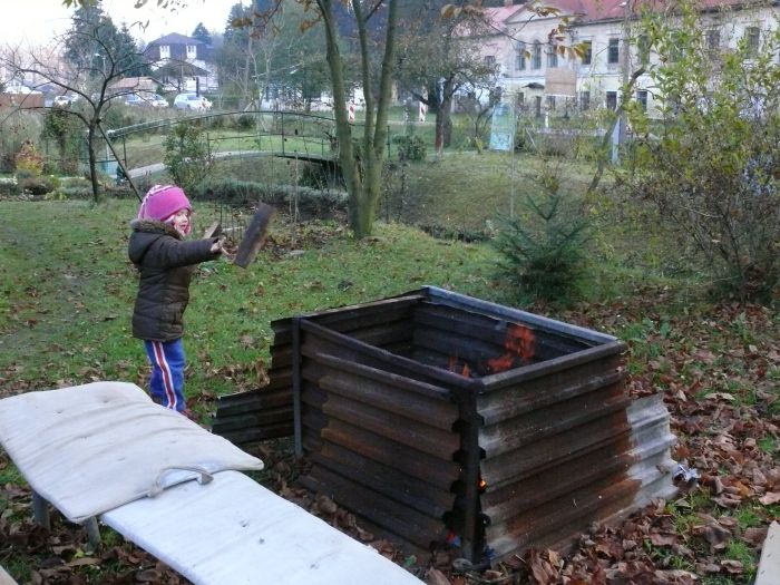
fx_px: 789
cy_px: 292
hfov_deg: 52.6
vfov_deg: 40.7
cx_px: 390
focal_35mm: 35
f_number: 5.6
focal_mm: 7.4
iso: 800
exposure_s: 1/200
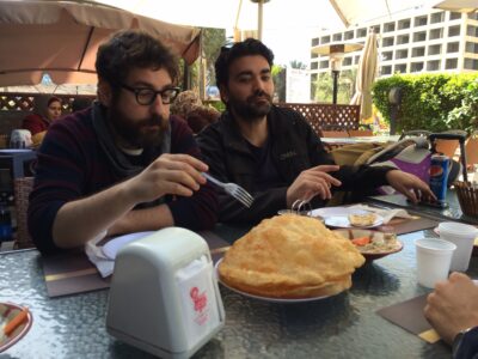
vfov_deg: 46.8
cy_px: 180
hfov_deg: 60.0
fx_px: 414
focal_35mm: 30
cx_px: 239
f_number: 2.2
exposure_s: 1/281
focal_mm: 4.12
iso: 32
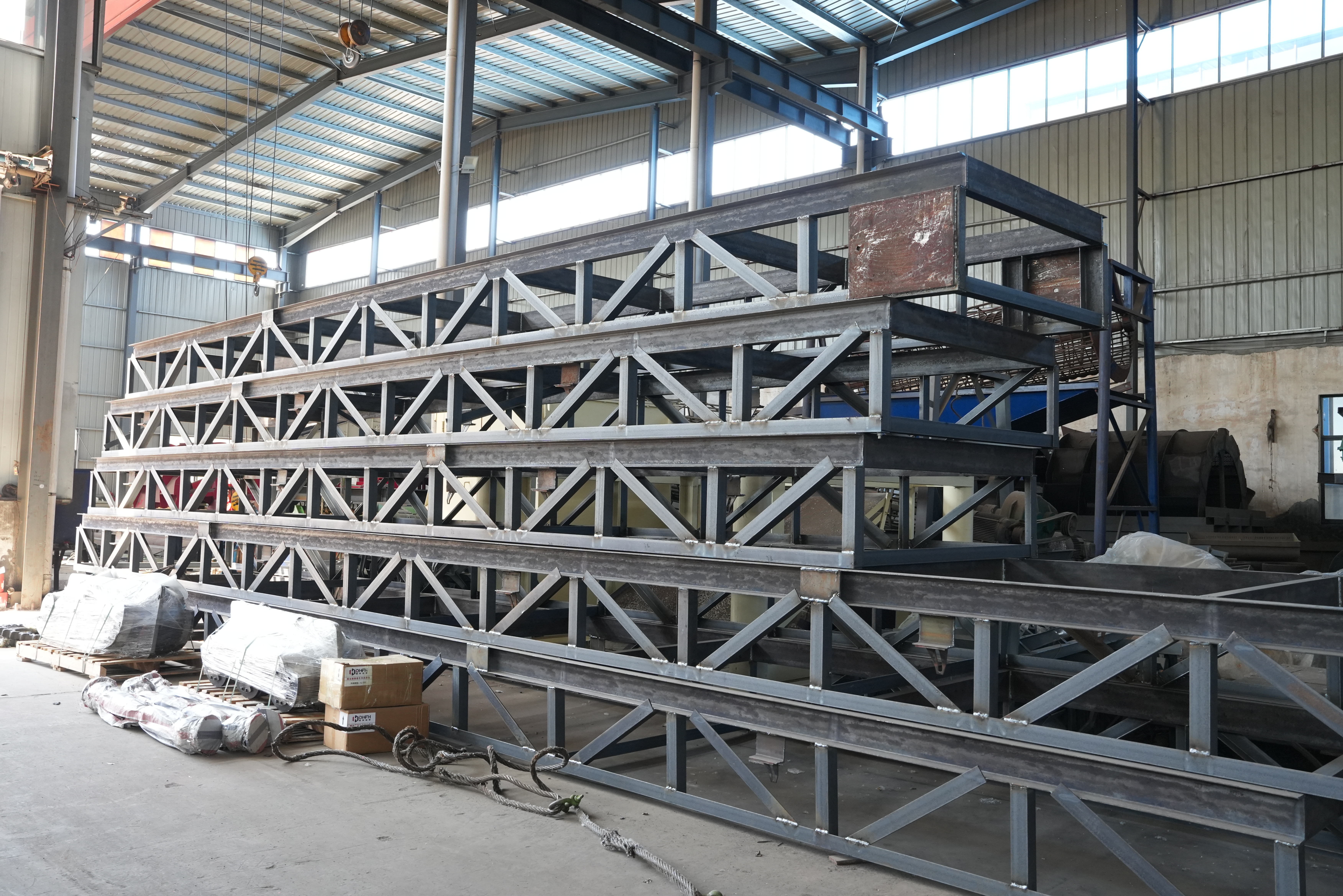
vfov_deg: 43.6
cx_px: 672
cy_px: 448
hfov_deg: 61.9
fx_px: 1119
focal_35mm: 30
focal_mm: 30
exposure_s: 1/60
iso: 2000
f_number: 8
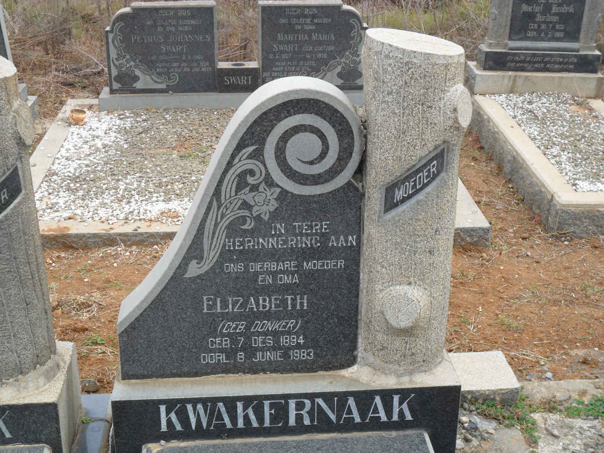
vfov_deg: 28.0
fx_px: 907
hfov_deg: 36.8
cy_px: 226
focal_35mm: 52
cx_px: 302
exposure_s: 1/125
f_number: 5
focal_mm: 9.3
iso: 100
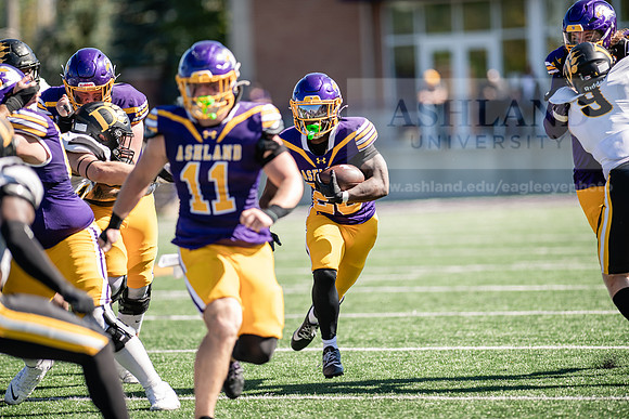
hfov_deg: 6.9
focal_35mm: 300
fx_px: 5243
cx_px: 314
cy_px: 210
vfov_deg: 4.6
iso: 200
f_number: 3.2
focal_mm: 300
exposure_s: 1/1000
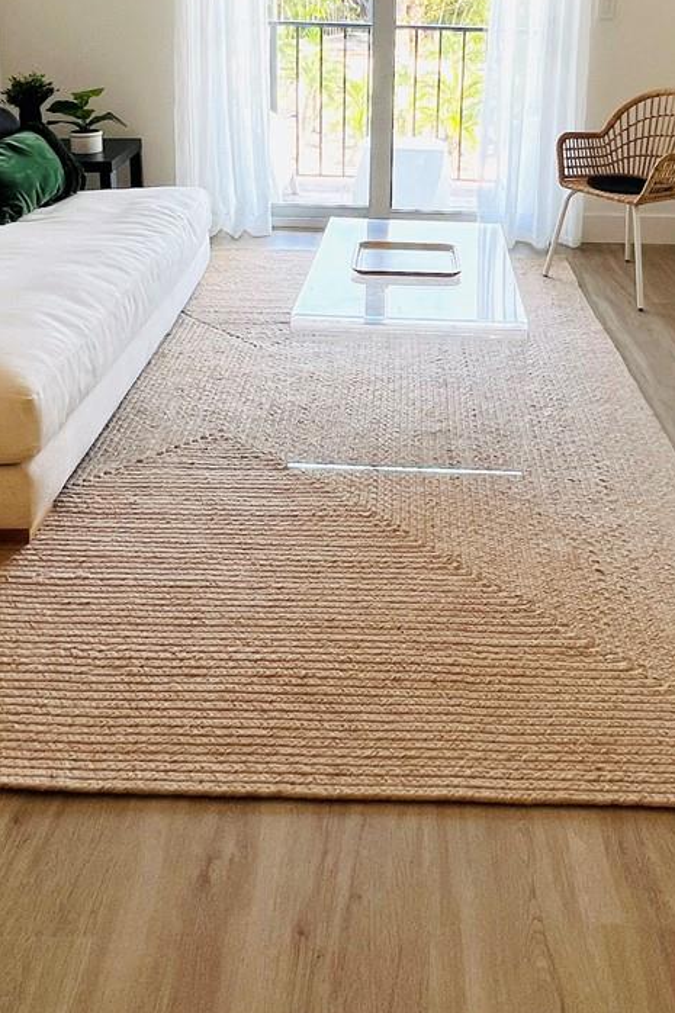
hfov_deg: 42.0
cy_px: 247
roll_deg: -1.9
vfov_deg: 57.1
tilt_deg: -14.4
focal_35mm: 31
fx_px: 872
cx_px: 415
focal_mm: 1.57
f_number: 1.8
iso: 40
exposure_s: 1/120
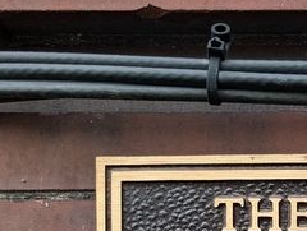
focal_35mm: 80
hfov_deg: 21.6
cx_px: 419
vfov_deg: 16.5
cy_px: 369
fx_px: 711
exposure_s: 1/238
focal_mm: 6.9
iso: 26
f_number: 1.68
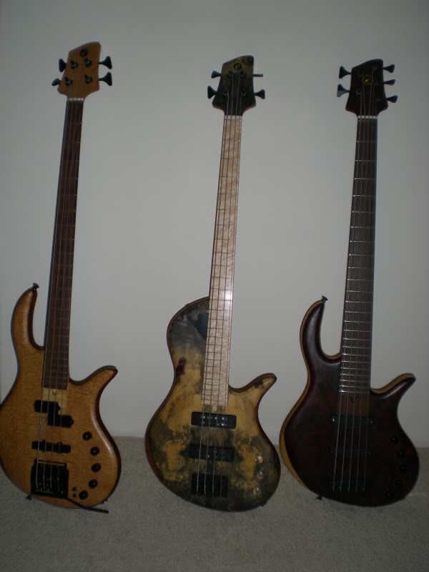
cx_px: 214
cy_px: 286
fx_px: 628
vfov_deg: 49.0
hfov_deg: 37.7
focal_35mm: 38
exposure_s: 1/60
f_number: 3.1
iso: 50
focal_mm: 6.3
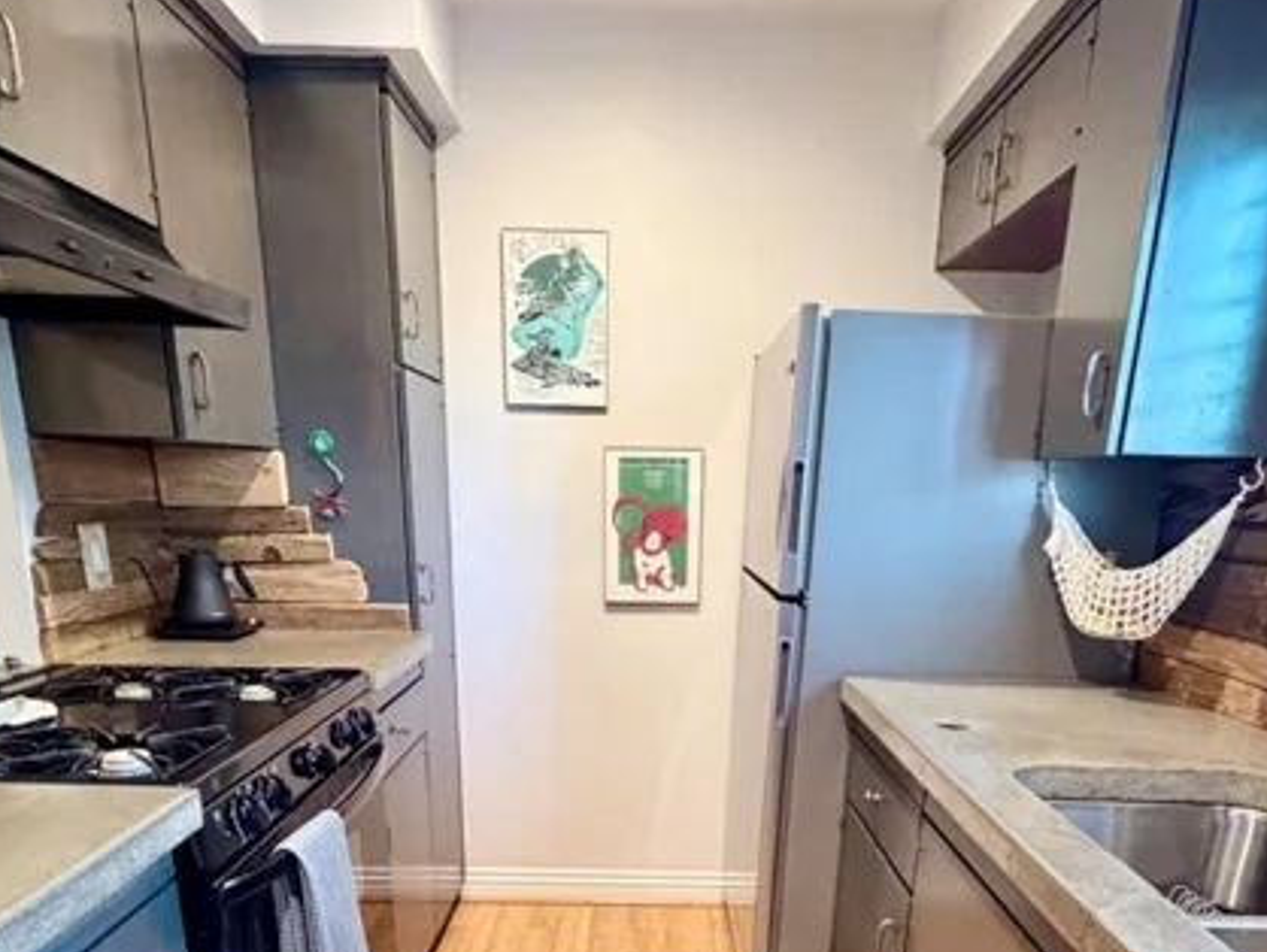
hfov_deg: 69.3
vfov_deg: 51.1
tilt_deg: -17.1
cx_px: 659
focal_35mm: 25
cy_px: 779
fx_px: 916
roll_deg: -0.4
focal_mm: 2.22
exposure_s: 1/60
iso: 800
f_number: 2.2
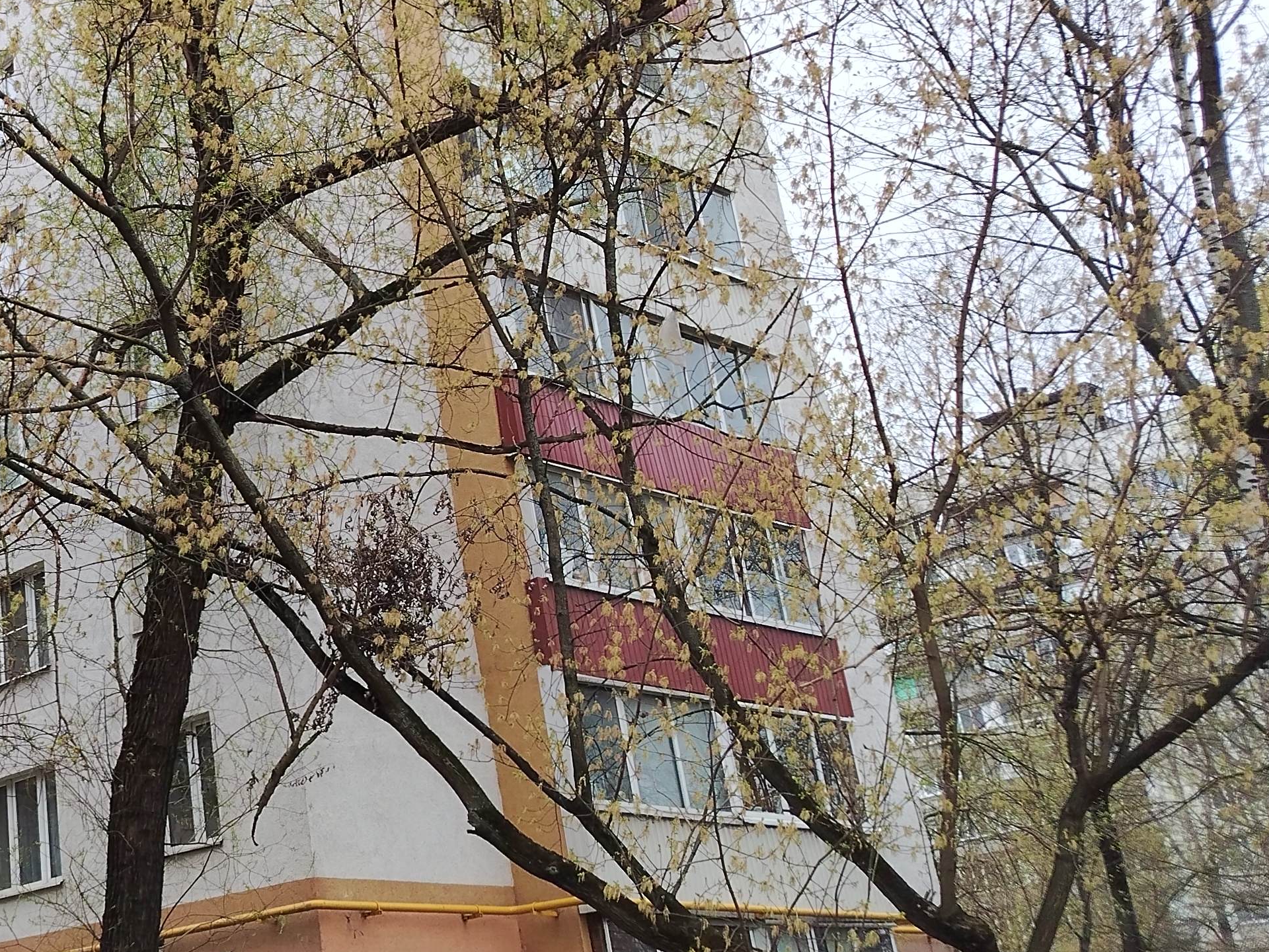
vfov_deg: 29.1
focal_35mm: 50
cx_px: 61
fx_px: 1833
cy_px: 426
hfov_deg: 35.3
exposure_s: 1/512
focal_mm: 5.25
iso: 100
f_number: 1.75
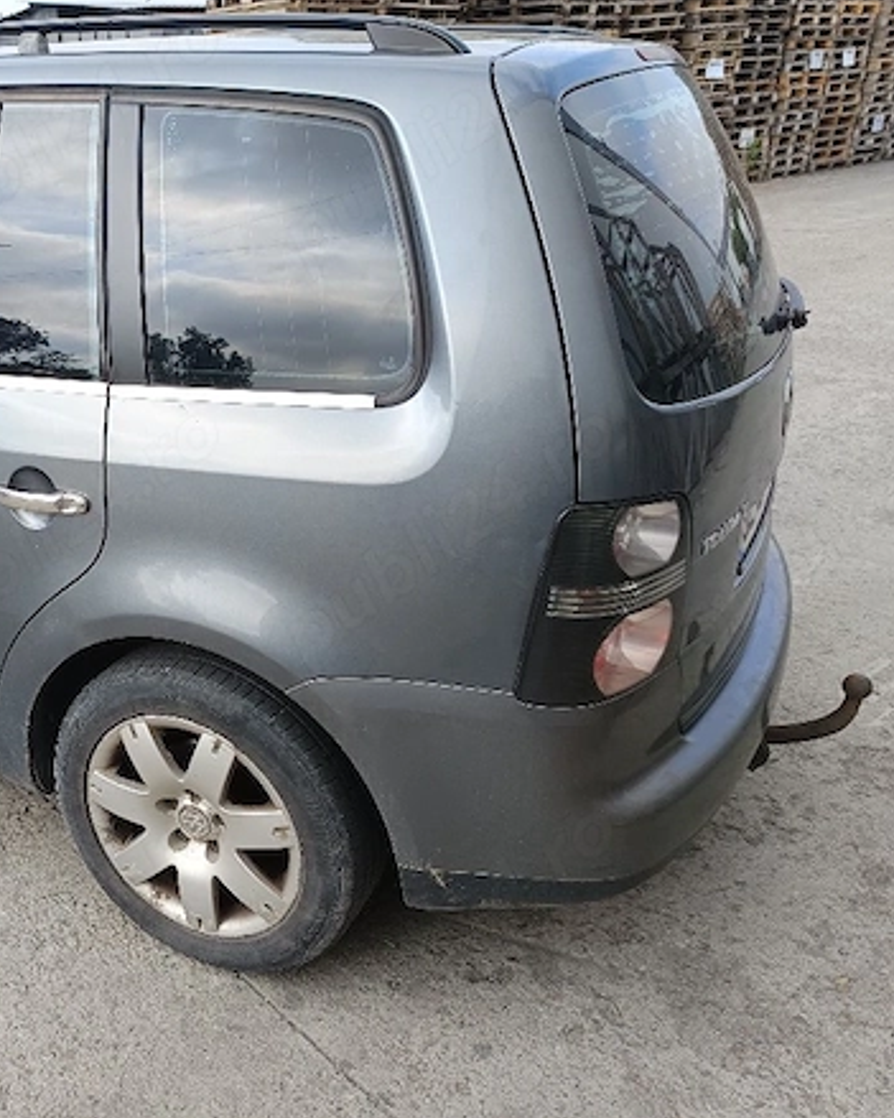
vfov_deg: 55.7
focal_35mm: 32
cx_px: 155
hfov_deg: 43.3
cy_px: 548
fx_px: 1059
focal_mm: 5.31
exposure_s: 1/154
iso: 50
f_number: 1.7
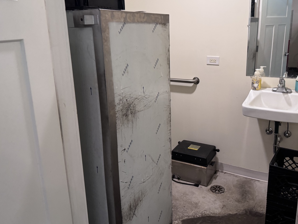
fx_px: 267
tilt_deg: -11.4
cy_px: 95
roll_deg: +1.2
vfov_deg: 45.3
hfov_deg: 58.2
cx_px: 168
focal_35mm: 31
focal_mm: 6.76
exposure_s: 1/60
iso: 400
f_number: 1.78
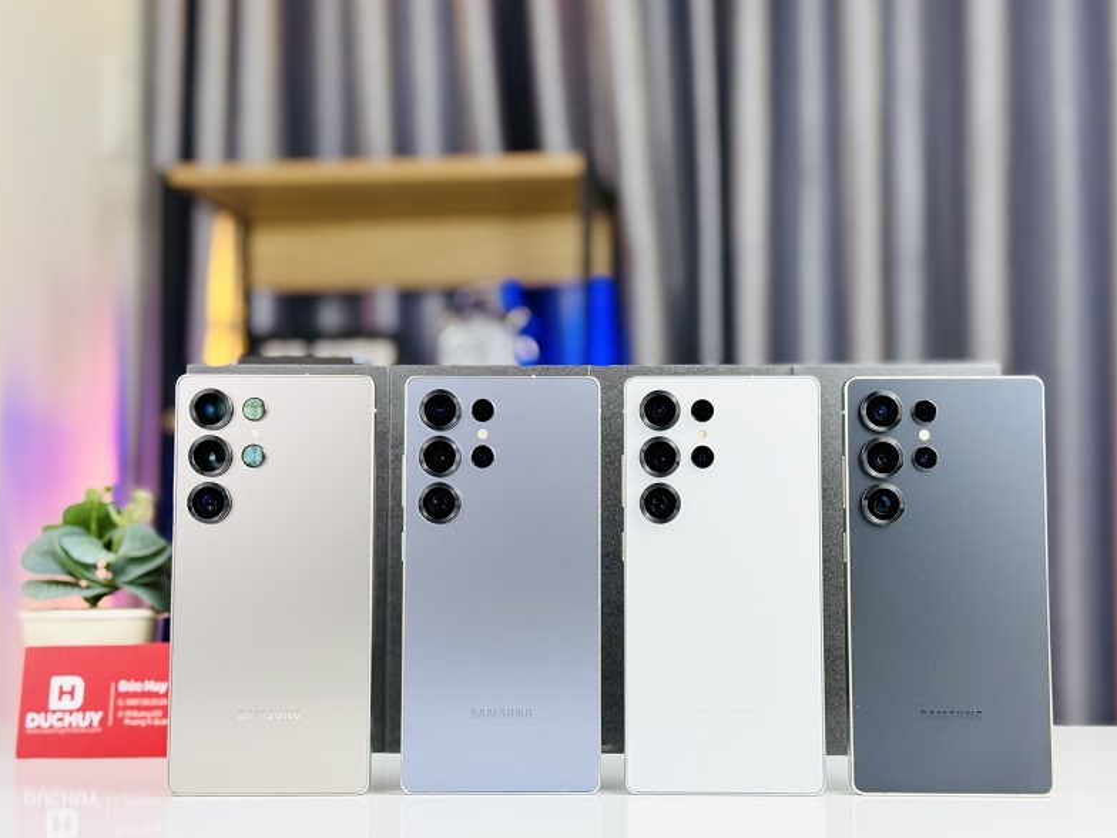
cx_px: 560
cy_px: 426
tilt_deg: +4.2
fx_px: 1581
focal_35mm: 49
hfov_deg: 38.9
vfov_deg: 29.7
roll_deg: -0.7
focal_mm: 6.76
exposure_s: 1/100
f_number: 1.78
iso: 64
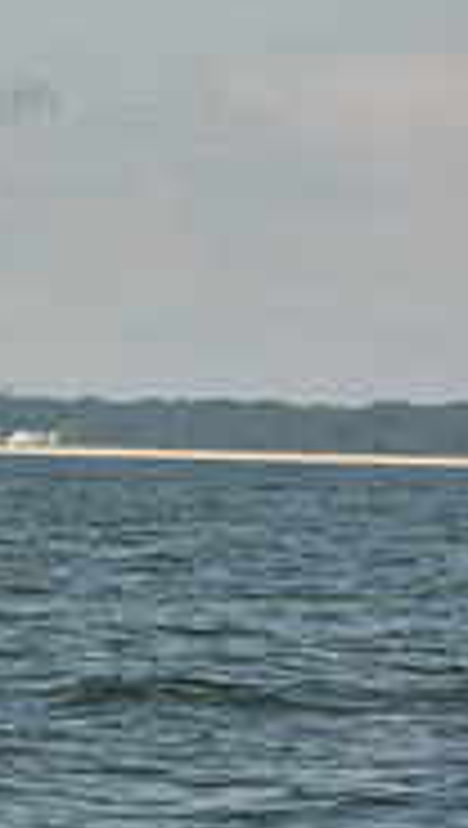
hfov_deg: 2.2
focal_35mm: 560
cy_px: 457
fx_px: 12309
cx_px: -806
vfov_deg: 3.9
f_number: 8
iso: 320
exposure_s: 1/1600
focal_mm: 170
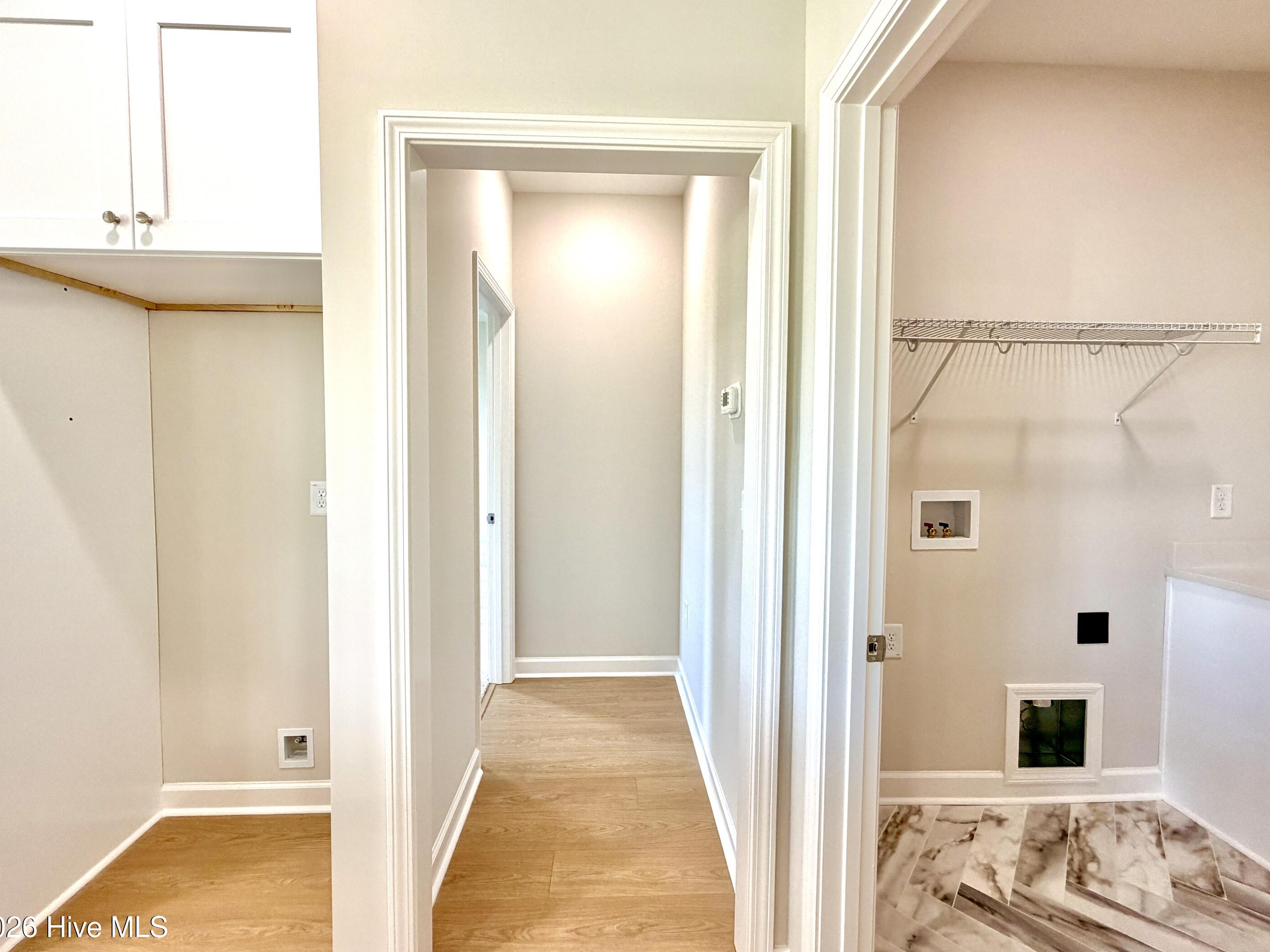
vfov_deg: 81.7
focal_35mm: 15
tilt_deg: -2.6
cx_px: 631
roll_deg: -1.0
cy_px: 464
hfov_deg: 98.2
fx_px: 550
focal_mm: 2.22
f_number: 2.2
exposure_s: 1/120
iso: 160
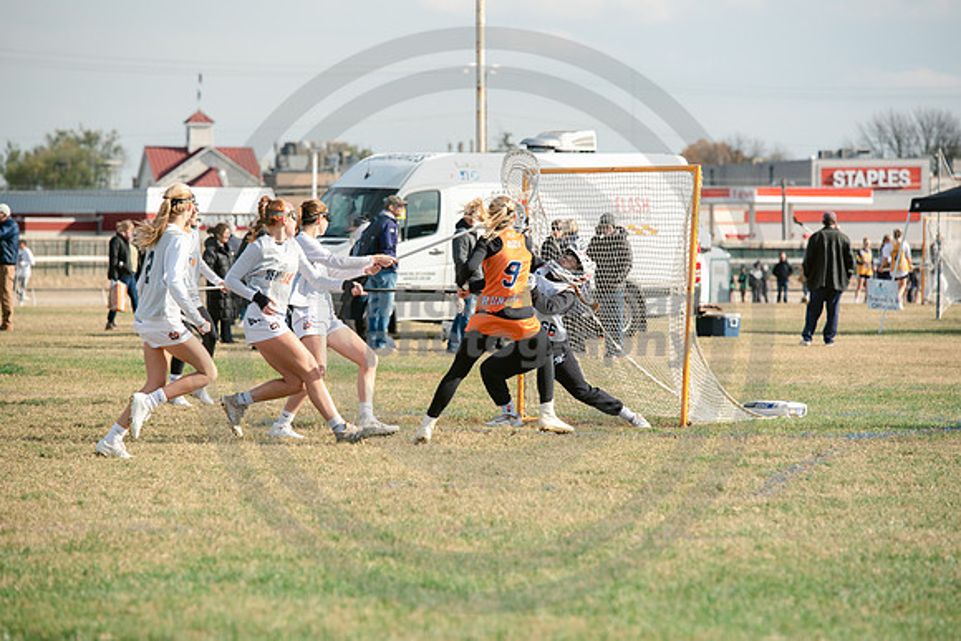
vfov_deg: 6.9
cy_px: 320
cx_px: 480
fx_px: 5340
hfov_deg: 10.3
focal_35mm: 200
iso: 250
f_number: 5
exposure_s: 1/1600
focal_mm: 200
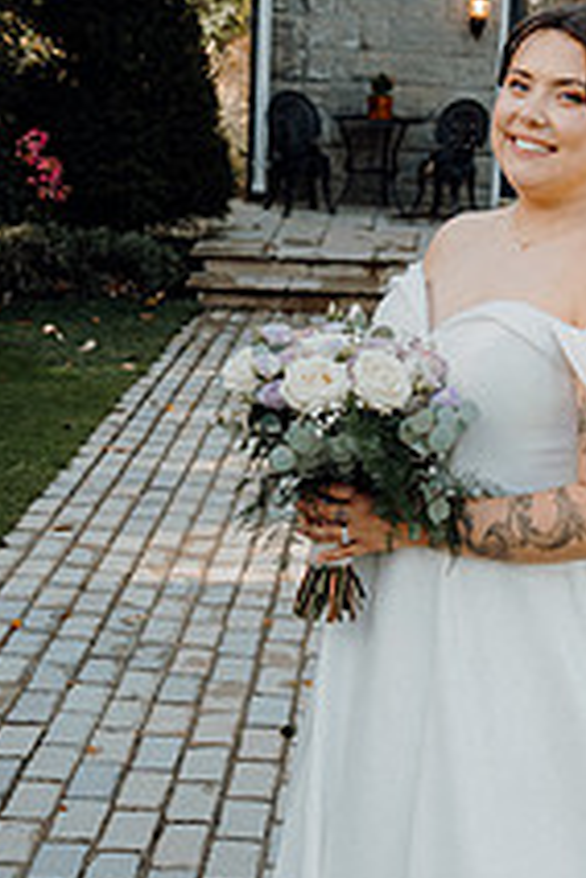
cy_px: 322
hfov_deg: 17.8
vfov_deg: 26.6
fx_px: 1856
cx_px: 487
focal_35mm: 76
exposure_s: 1/250
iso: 125
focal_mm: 24
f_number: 3.5
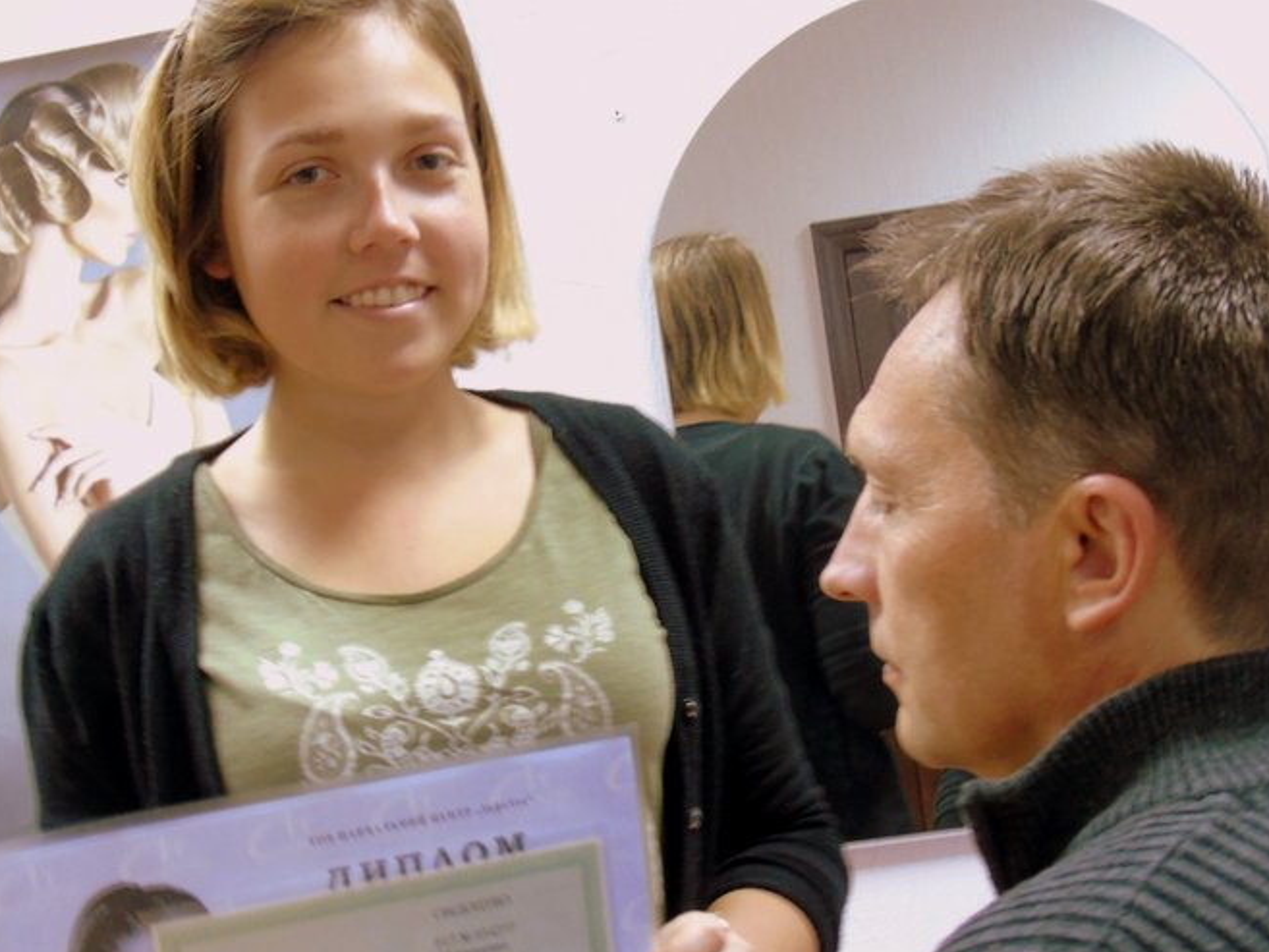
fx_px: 2053
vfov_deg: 26.1
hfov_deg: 34.3
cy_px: 533
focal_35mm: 56
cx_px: 699
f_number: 4.1
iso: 400
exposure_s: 1/4
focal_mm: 8.2
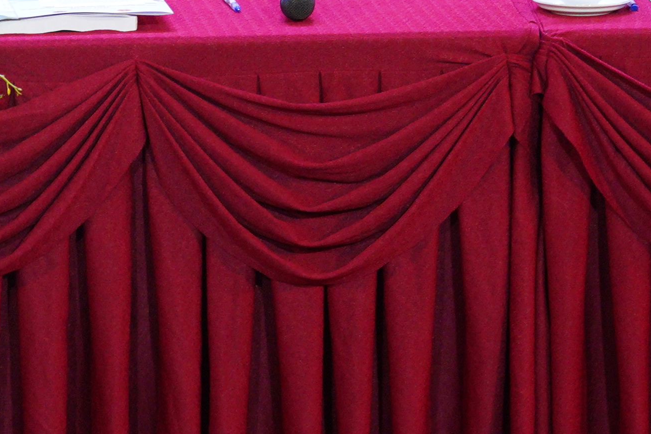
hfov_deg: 3.0
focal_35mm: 680
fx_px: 12296
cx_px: 391
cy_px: -158
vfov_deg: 2.0
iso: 2500
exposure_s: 1/400
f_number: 5.6
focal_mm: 150
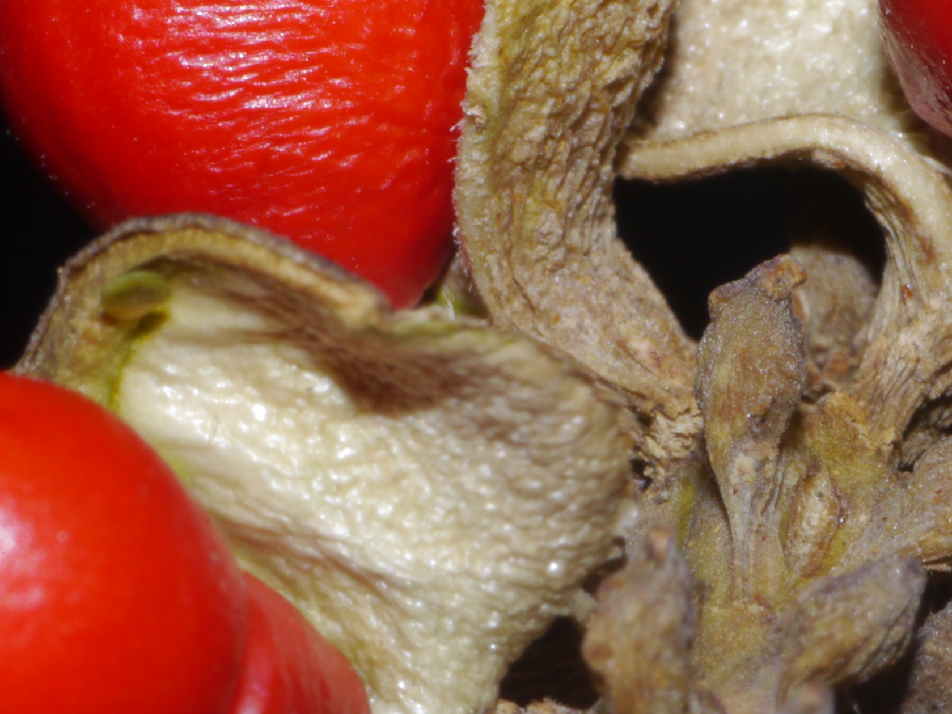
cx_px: 725
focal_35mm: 247
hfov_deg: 8.0
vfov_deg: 6.0
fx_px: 6792
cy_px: 230
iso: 160
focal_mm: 45
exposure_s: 1/80
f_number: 18
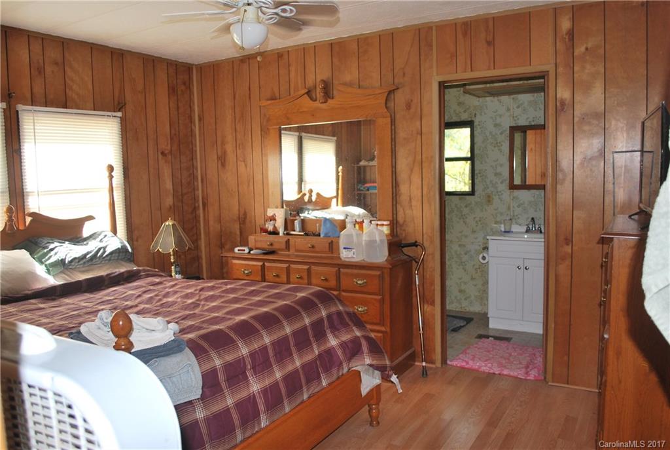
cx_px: 335
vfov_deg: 48.1
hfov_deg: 67.3
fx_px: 503
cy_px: 225
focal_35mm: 27
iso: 200
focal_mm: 18
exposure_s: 1/60
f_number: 3.5
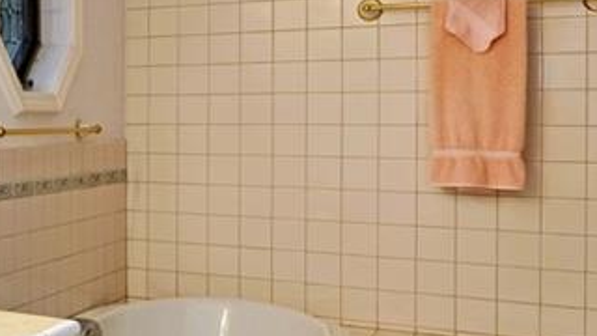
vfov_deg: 21.1
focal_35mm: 57
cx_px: -172
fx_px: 902
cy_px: 176
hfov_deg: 29.7
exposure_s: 1/40
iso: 320
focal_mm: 17
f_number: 7.1
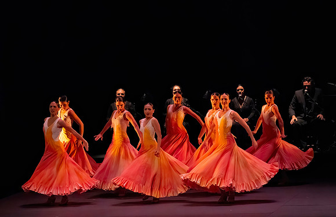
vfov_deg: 5.3
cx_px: 156
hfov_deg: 8.1
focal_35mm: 256
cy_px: 114
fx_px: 2364
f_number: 6.3
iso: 20000
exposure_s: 1/400
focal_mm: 221
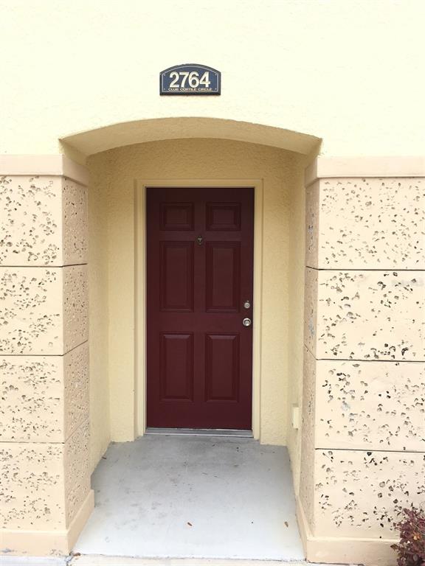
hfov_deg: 48.2
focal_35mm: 29
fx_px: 475
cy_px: 283
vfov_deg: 61.7
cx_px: 212
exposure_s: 1/582
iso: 25
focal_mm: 4.15
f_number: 2.2
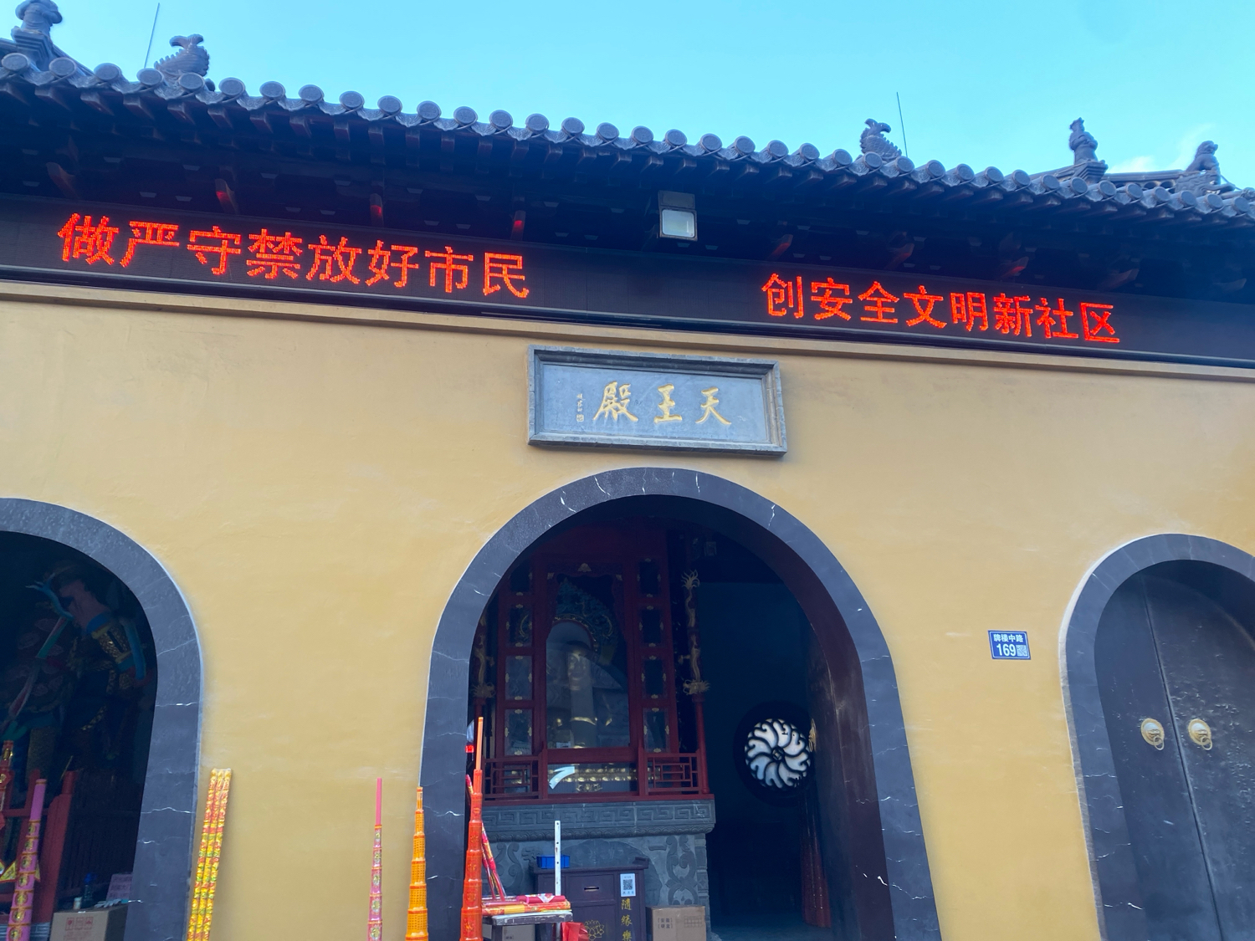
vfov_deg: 53.1
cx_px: 628
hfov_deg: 67.3
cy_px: 470
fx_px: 943
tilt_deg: +21.2
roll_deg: +0.9
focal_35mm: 26
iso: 50
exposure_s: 1/96
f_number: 1.8
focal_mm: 4.25
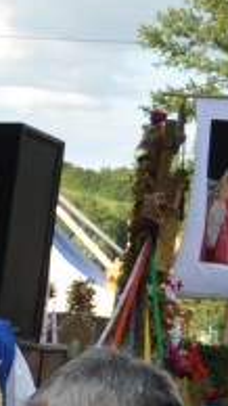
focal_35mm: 194
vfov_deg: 10.7
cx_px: -477
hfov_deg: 5.8
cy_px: 636
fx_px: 2087
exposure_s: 1/200
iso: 200
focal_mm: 24
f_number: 7.1
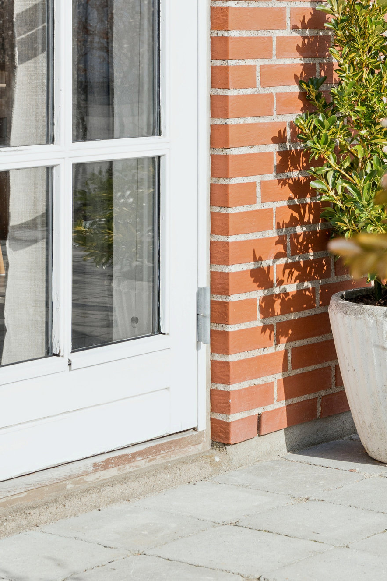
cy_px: -10
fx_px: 2080
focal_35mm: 129
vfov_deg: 15.6
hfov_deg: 10.6
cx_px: 232
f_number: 8
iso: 400
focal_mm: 57
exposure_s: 1/640
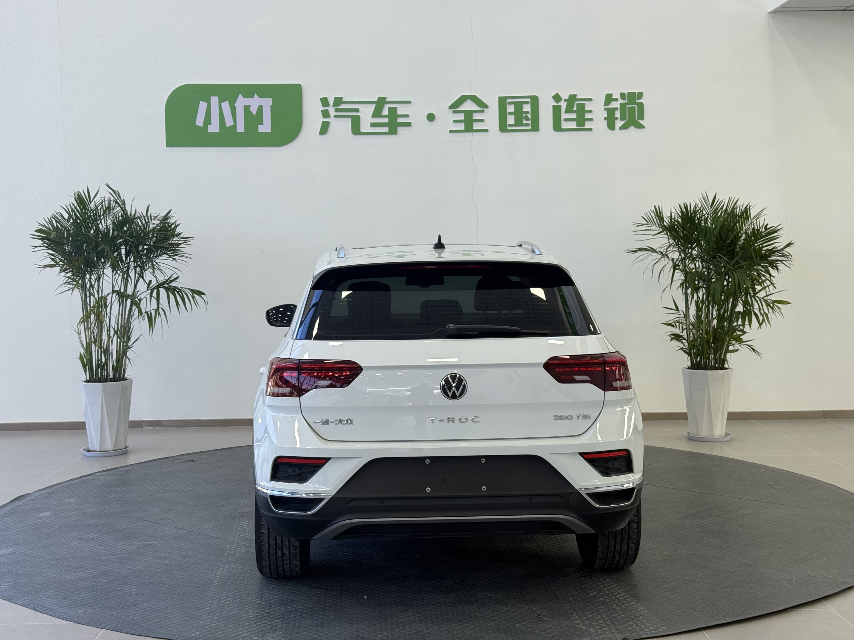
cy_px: 320
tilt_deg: -3.3
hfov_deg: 39.7
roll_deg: +1.1
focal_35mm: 48
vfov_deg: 30.3
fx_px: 1184
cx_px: 427
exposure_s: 1/121
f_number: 1.78
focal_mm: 6.76
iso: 64
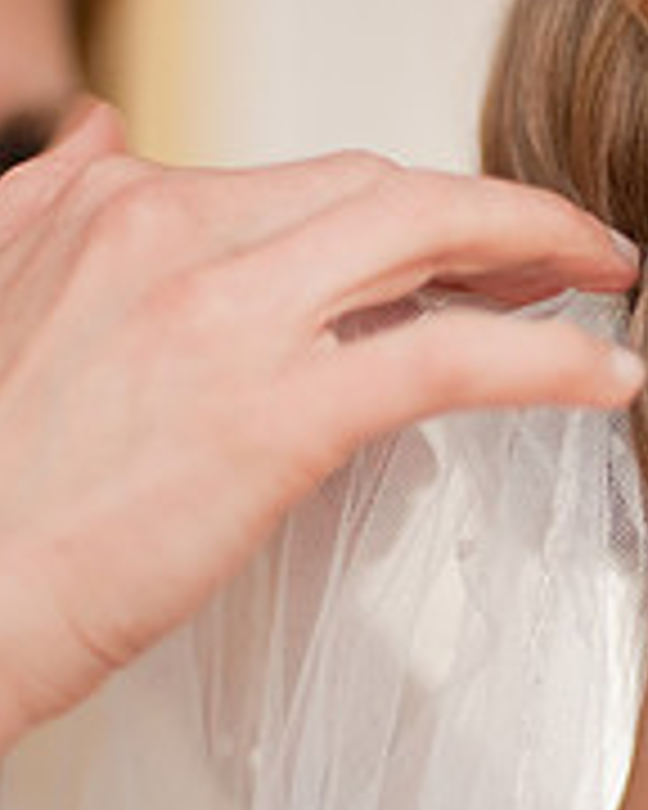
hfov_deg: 10.2
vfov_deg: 12.8
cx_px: 639
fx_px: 3620
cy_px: 400
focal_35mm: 151
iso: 200
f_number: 1.4
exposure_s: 1/100
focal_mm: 50
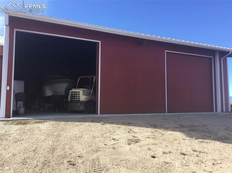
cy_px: 86
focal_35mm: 31
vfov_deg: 45.4
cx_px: 116
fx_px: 208
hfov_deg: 58.4
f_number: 2.4
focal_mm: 3.3
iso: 25
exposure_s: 1/407
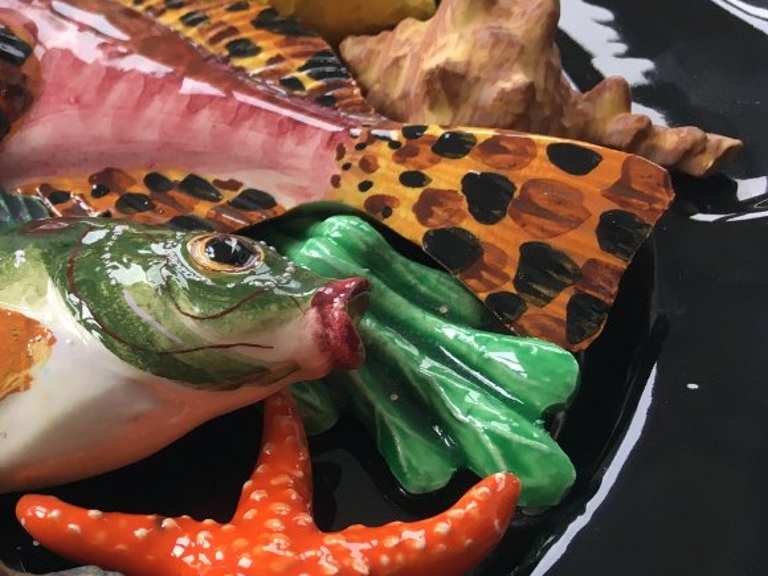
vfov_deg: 24.4
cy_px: 324
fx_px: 1331
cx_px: 0
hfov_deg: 30.0
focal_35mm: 60
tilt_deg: -45.2
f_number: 2.2
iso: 25
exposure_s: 1/33
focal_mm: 4.15
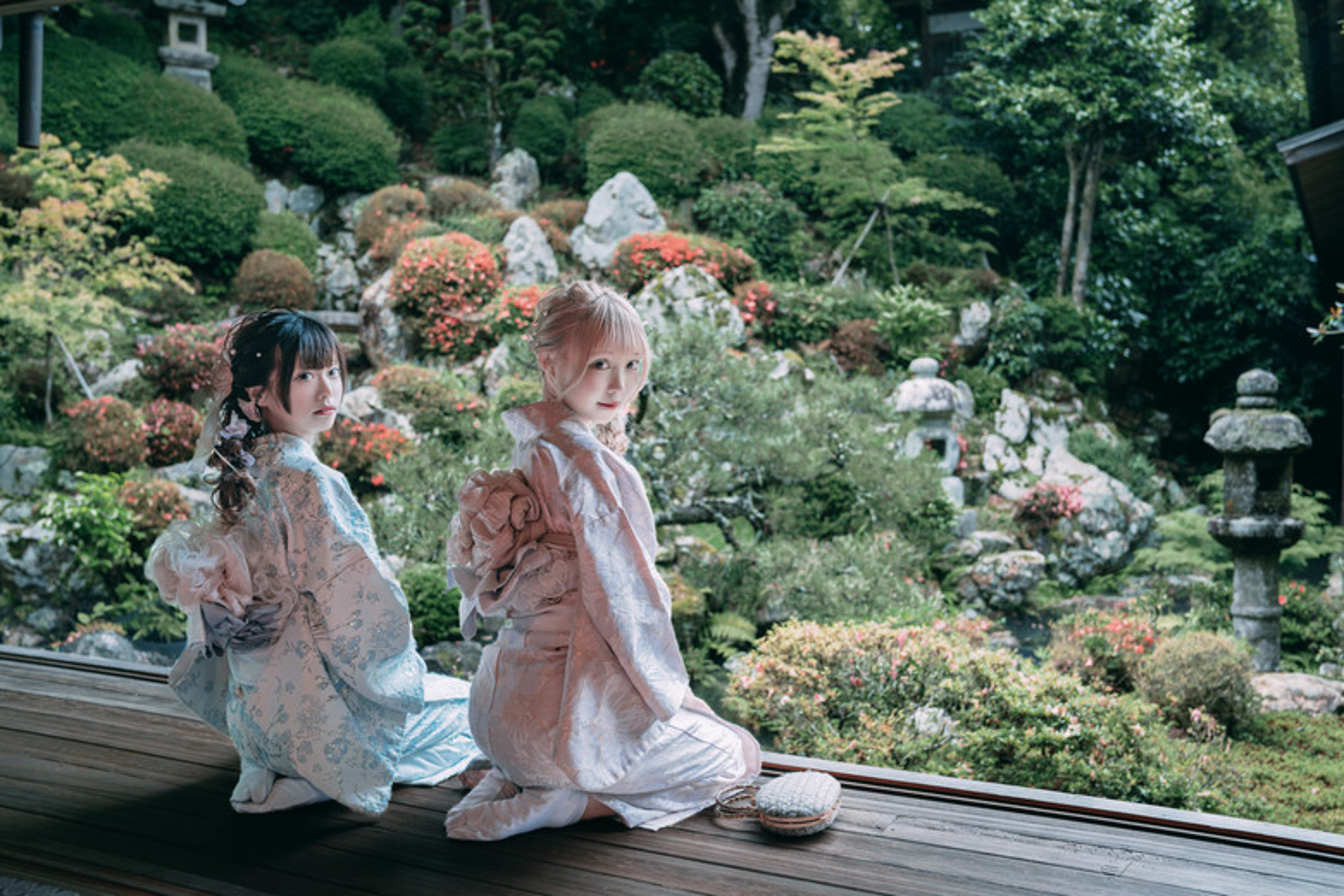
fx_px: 1307
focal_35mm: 35
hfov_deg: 54.4
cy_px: 448
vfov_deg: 37.9
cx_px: 672
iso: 80
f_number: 3.2
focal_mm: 35
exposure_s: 1/160
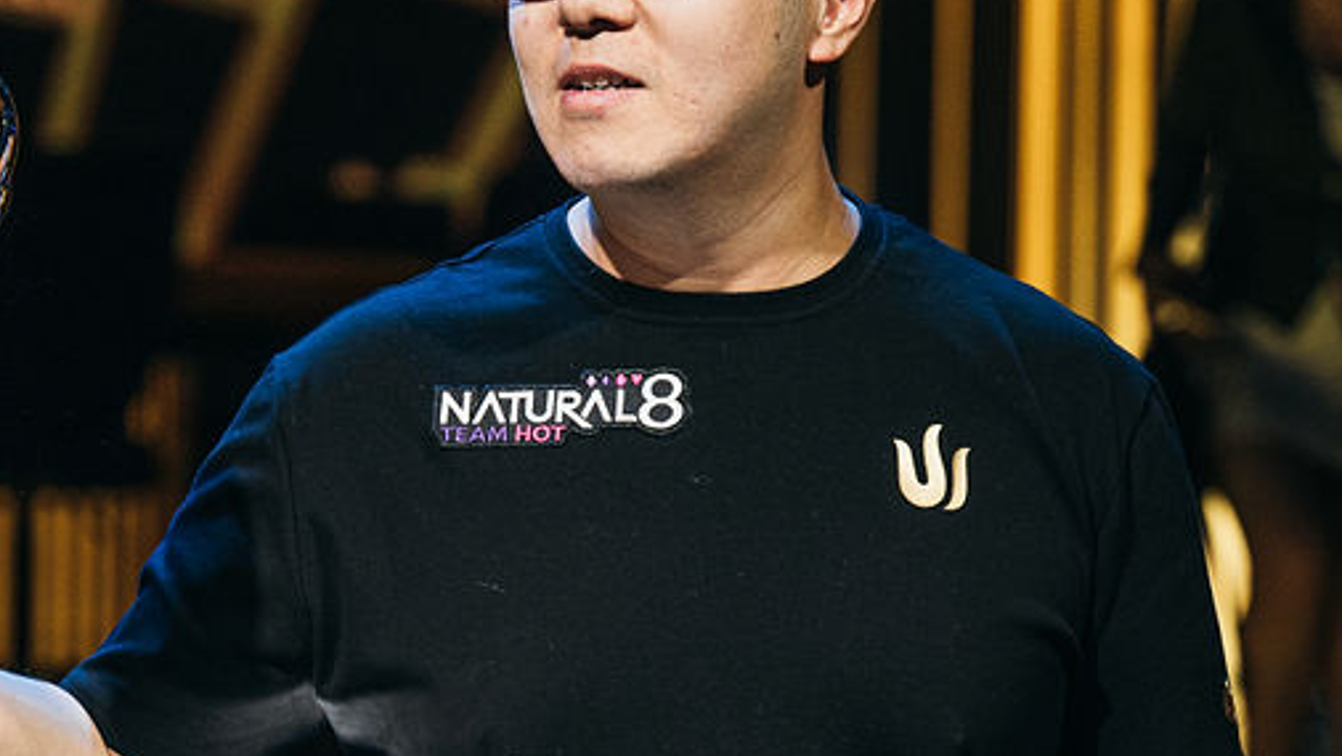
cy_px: 465
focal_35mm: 205
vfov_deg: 5.9
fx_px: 7297
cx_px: 449
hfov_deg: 10.5
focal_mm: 78
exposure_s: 1/320
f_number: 2.8
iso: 1000
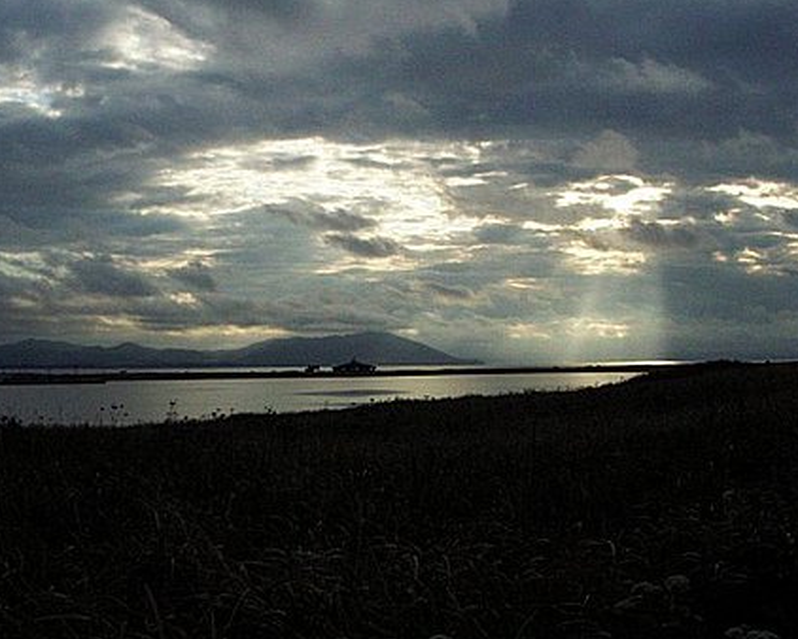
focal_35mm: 45
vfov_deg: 33.4
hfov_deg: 41.0
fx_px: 1063
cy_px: 291
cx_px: 323
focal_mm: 5.8
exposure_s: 1/1500
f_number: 4.8
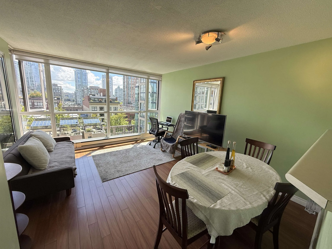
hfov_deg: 102.1
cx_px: 166
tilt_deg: -8.7
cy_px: 124
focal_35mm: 14
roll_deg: -2.1
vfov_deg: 85.7
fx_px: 134
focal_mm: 2.22
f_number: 2.2
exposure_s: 1/273
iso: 64
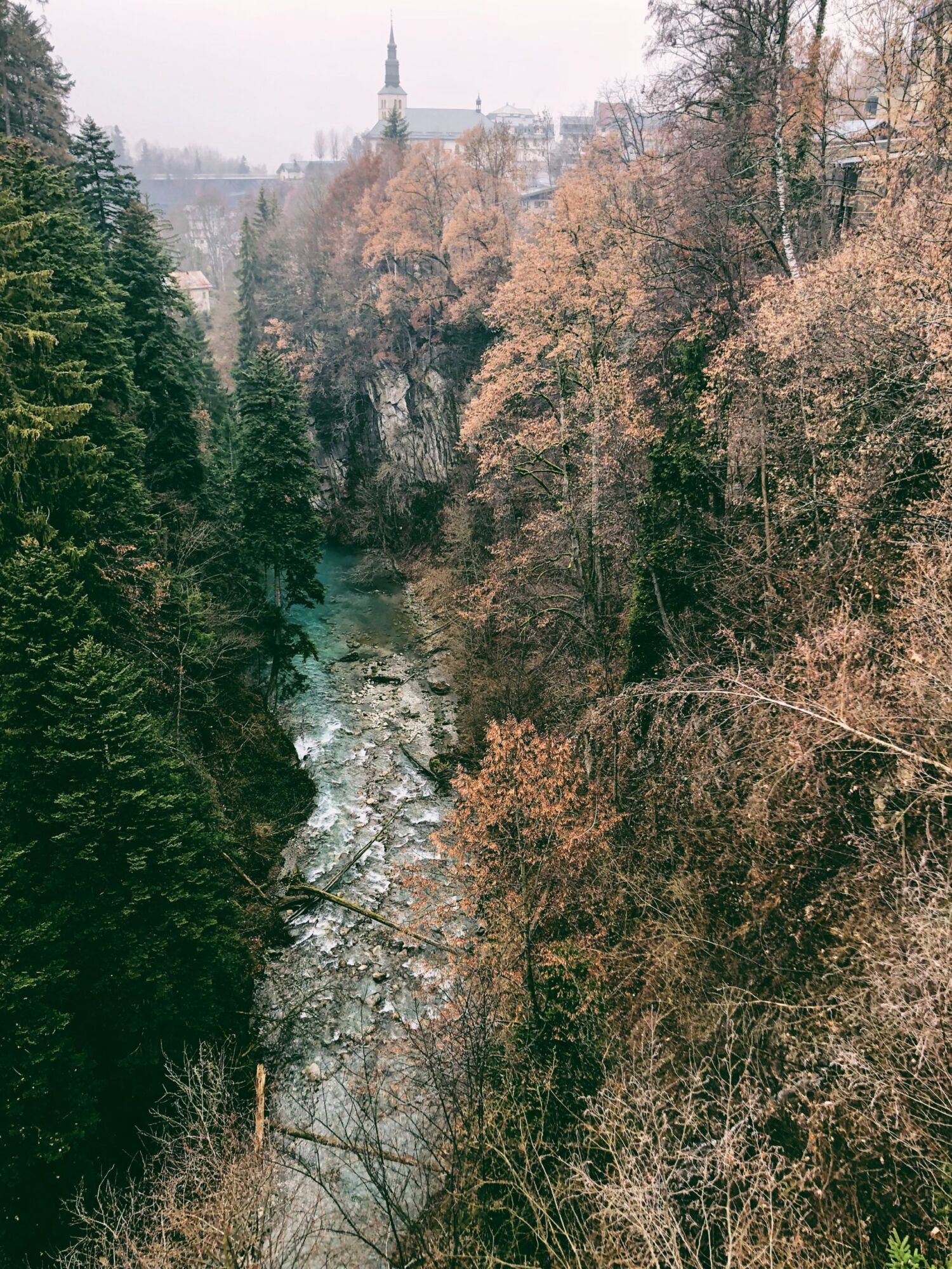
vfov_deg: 63.4
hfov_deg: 49.7
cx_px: 476
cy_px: 634
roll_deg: -0.9
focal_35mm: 28
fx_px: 1027
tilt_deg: -24.3
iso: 50
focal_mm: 3.99
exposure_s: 1/120
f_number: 1.8
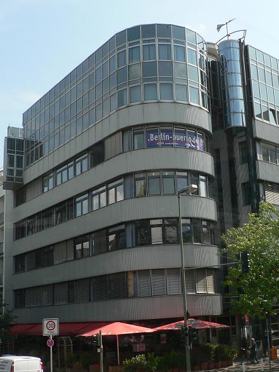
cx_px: 198
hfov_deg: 29.4
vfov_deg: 38.9
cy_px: 186
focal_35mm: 49
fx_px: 527
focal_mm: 6
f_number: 4.5
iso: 80
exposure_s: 1/400
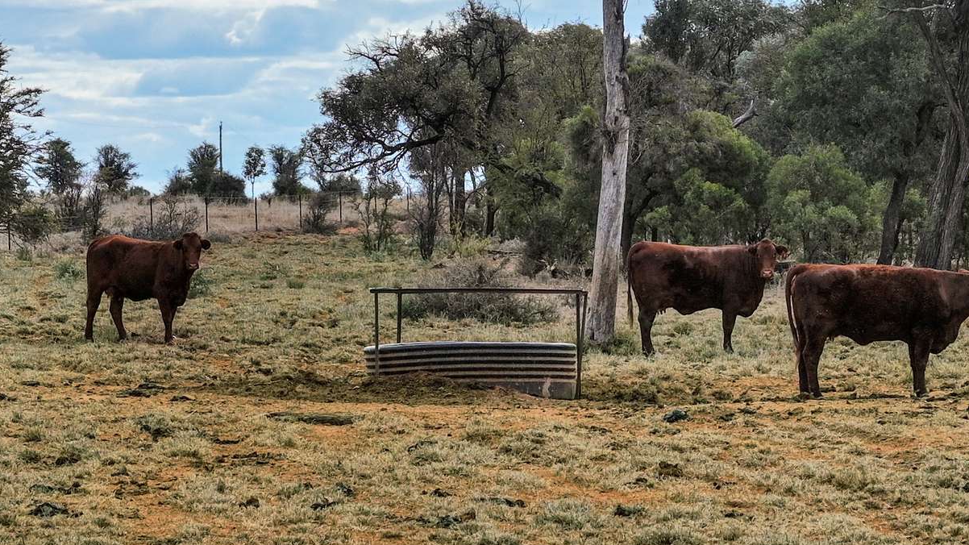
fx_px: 7425
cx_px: 603
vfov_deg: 4.2
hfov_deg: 7.5
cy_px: 154
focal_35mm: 289
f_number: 3.4
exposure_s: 1/500
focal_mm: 30.71
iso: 100
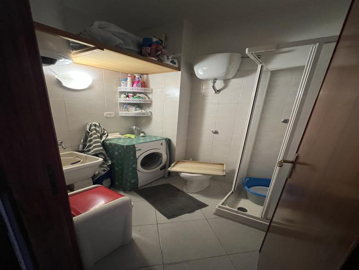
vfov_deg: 89.9
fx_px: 135
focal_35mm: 13
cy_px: 135
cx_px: 180
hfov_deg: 106.2
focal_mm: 1.57
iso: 500
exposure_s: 1/50
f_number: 1.8
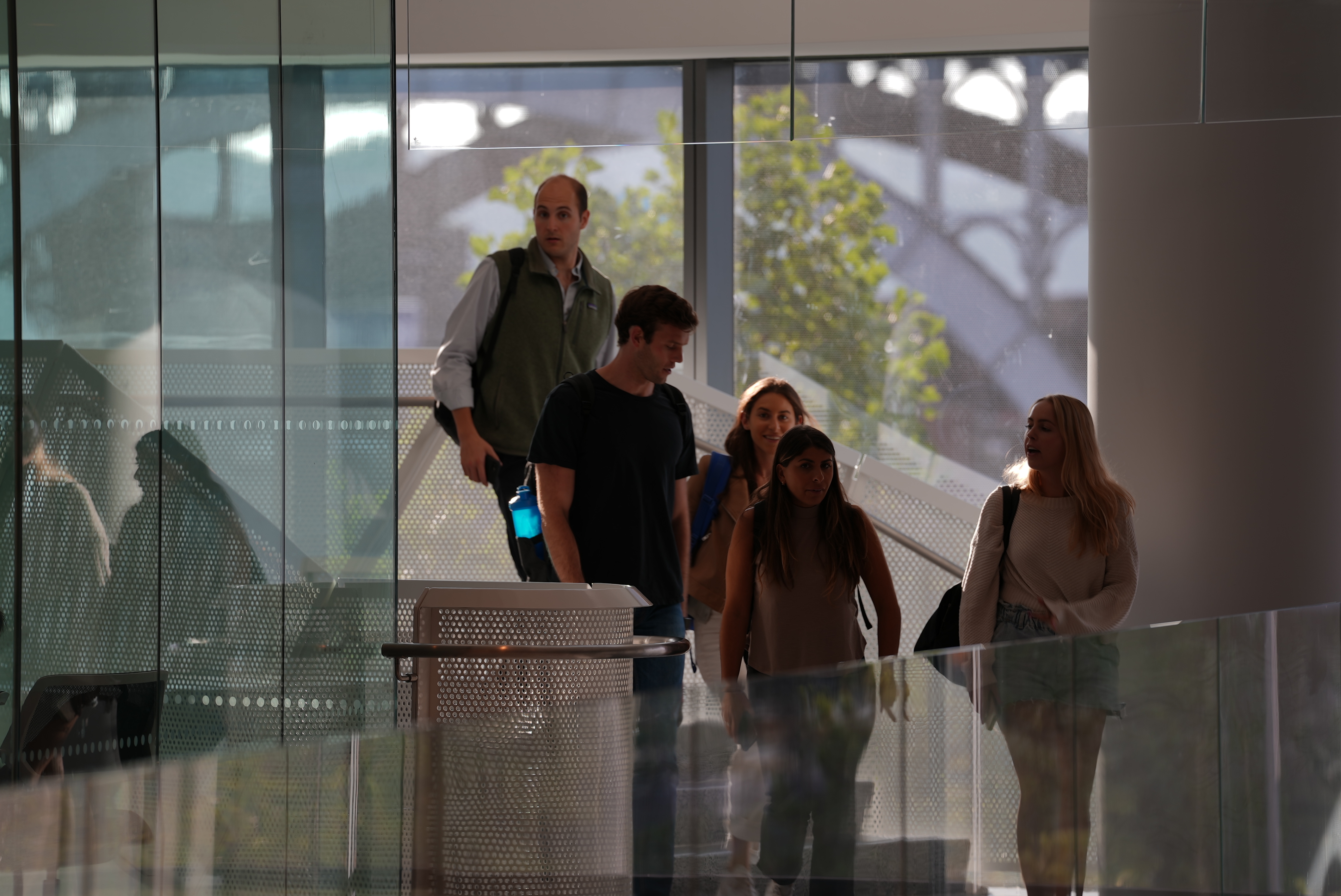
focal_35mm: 200
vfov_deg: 6.9
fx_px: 7454
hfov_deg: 10.3
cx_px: 670
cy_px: 448
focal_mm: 200
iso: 40
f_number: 3.5
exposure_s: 1/125
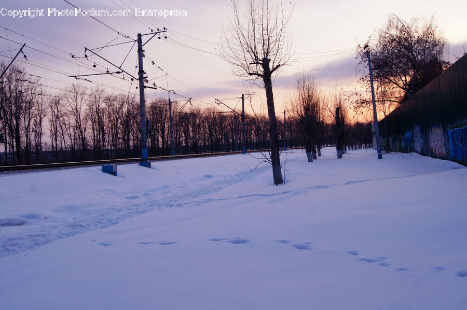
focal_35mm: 39
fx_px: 505
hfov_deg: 49.6
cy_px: 155
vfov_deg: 34.1
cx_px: 234
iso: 200
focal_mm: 26
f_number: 9
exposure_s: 1/100
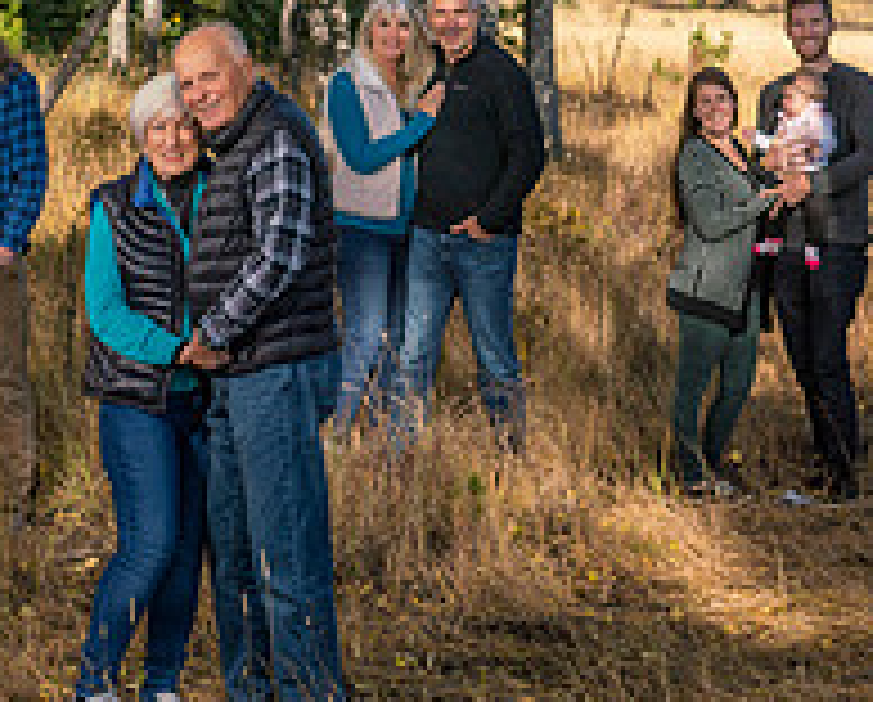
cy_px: -43
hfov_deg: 13.7
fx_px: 3625
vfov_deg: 10.9
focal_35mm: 140
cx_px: 554
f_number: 3.5
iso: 100
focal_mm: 50
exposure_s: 1/1250
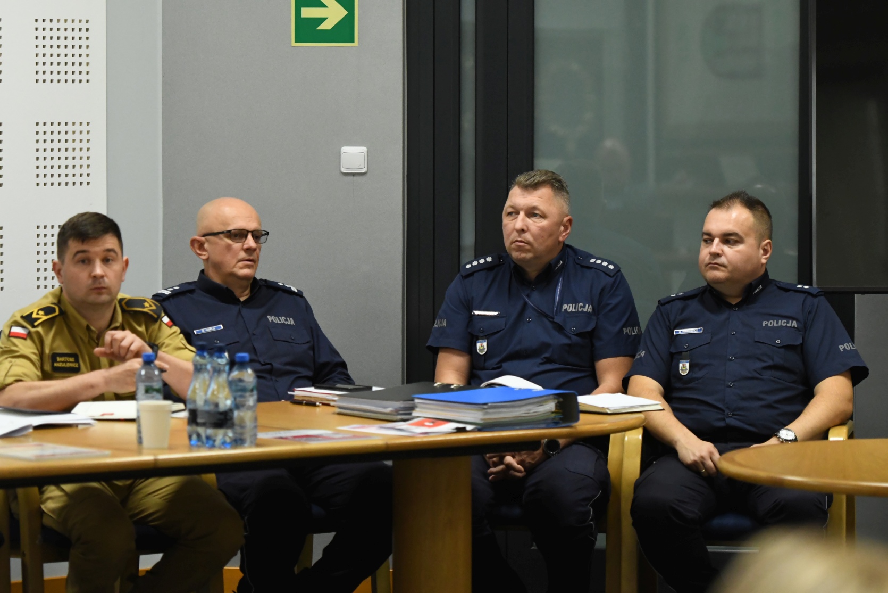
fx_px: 3774
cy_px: 296
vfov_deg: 9.0
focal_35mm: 153
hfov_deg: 13.4
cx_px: 444
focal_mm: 102
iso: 4000
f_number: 2.8
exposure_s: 1/640
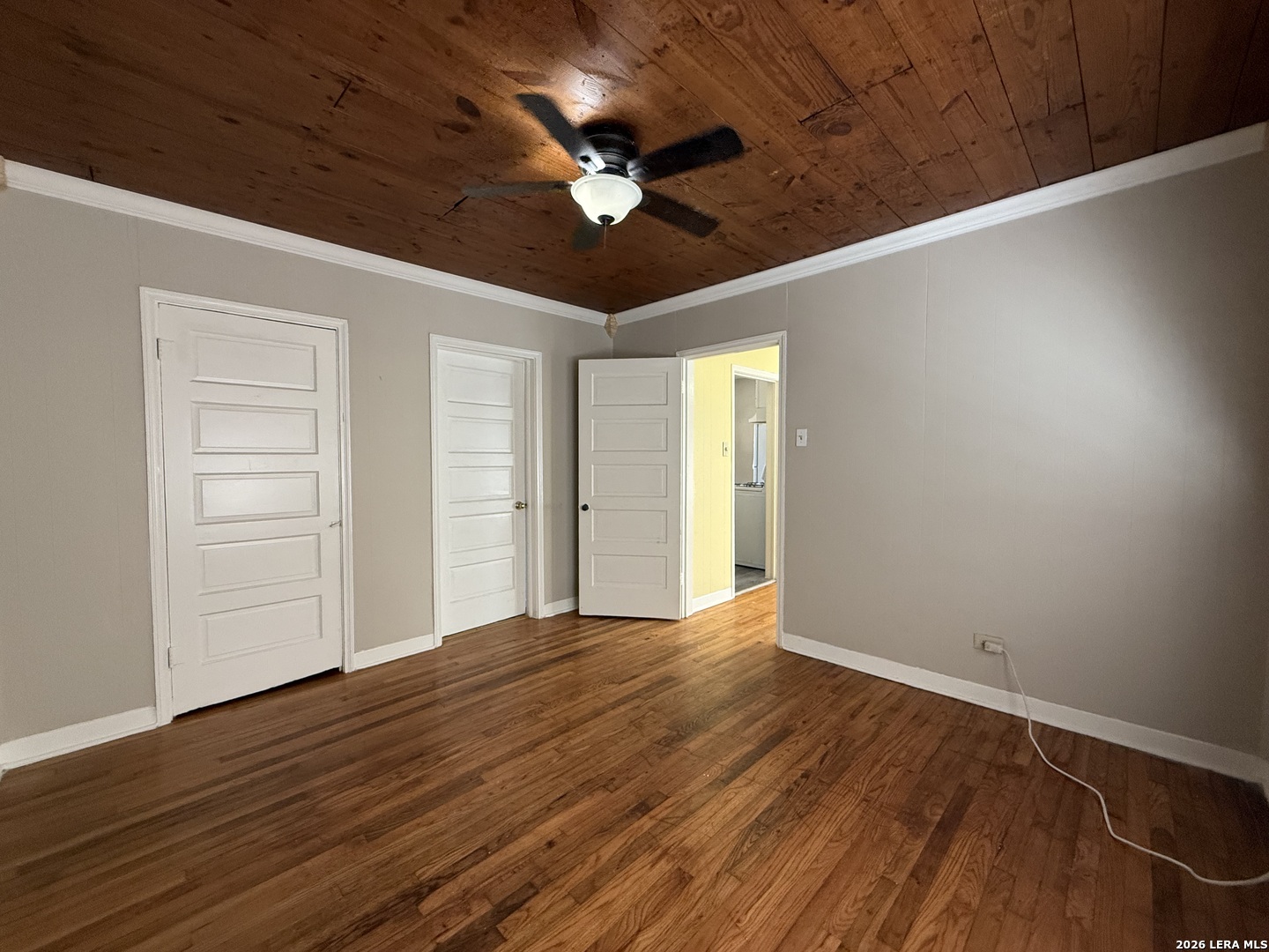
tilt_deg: -2.8
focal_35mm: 14
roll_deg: -0.2
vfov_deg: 85.7
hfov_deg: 102.1
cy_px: 476
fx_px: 513
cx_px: 634
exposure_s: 1/120
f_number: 2.2
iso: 320
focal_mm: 2.22
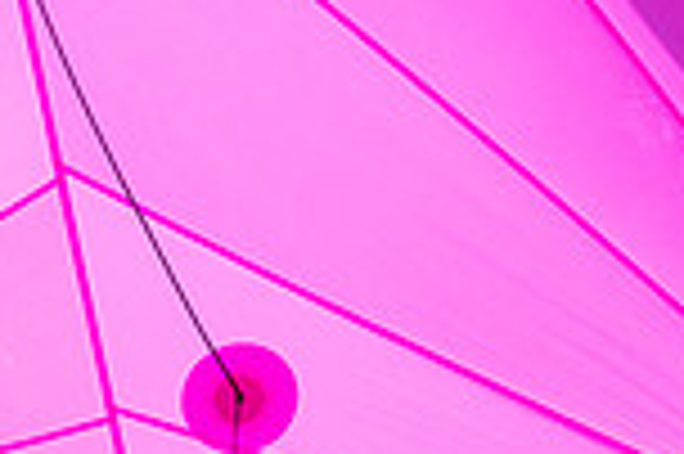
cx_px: -252
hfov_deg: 1.2
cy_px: 560
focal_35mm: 1723
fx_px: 32701
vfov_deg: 0.8
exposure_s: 1/5000
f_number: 5
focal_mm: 300
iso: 200
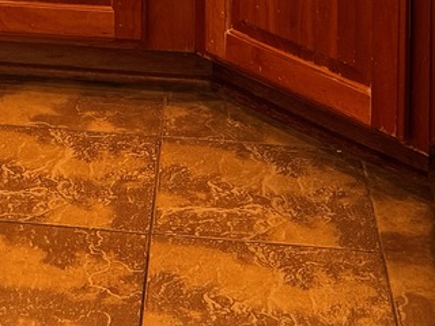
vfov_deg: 11.8
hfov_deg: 17.7
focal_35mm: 108
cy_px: -383
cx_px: -8
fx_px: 1357
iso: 125
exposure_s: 1/60
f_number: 1.78
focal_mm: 6.86
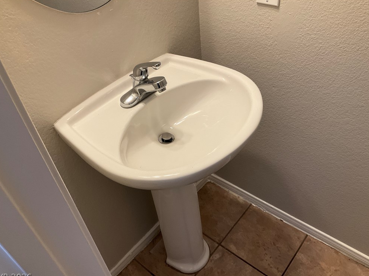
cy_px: 140
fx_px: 320
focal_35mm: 30
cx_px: 182
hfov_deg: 60.0
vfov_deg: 46.8
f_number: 1.8
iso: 64
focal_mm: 3
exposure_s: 1/77
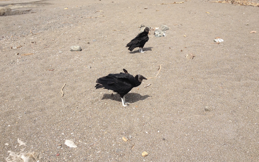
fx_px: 268
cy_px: 76
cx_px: 130
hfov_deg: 51.5
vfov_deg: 33.6
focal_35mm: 38
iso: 50
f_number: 2.4
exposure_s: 1/2208
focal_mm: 4.28
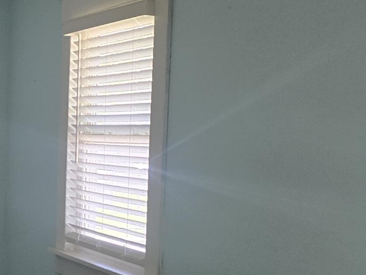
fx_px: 867
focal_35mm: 82
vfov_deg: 17.9
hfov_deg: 21.5
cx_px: -112
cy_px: 188
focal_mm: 6.3
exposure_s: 1/120
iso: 320
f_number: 1.7
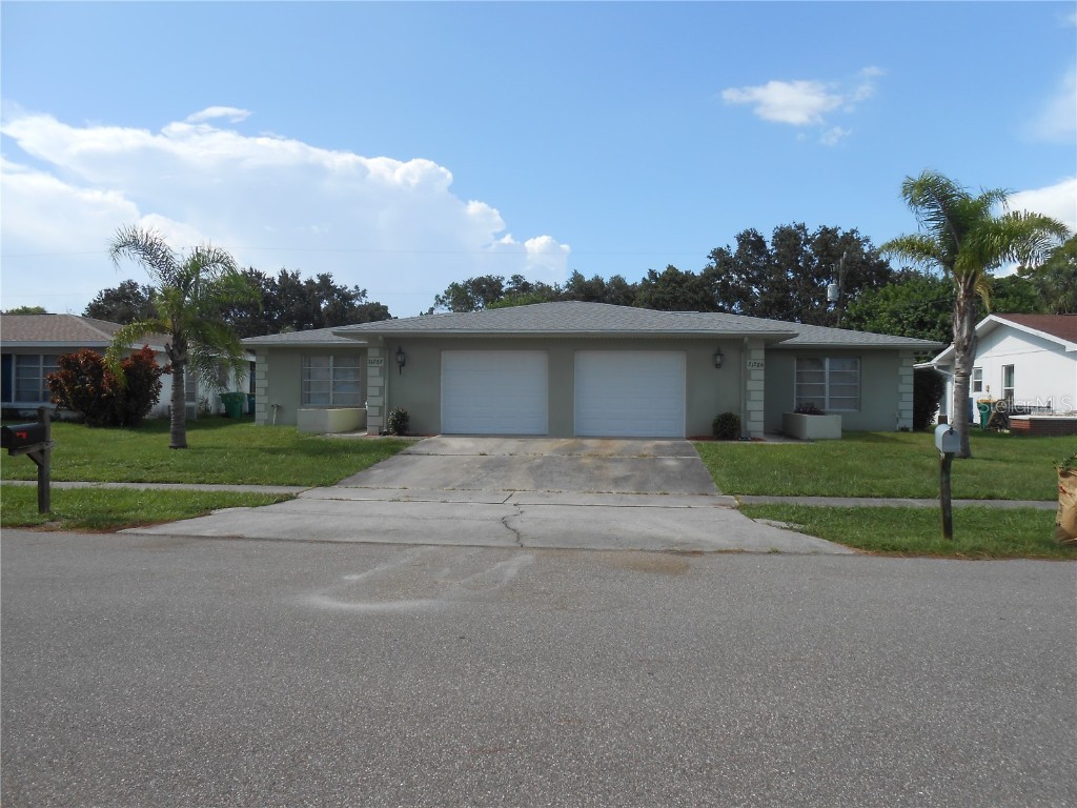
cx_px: 538
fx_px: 809
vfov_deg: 53.1
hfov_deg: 67.3
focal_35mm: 26
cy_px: 404
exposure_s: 1/800
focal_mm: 4.6
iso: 80
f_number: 3.5
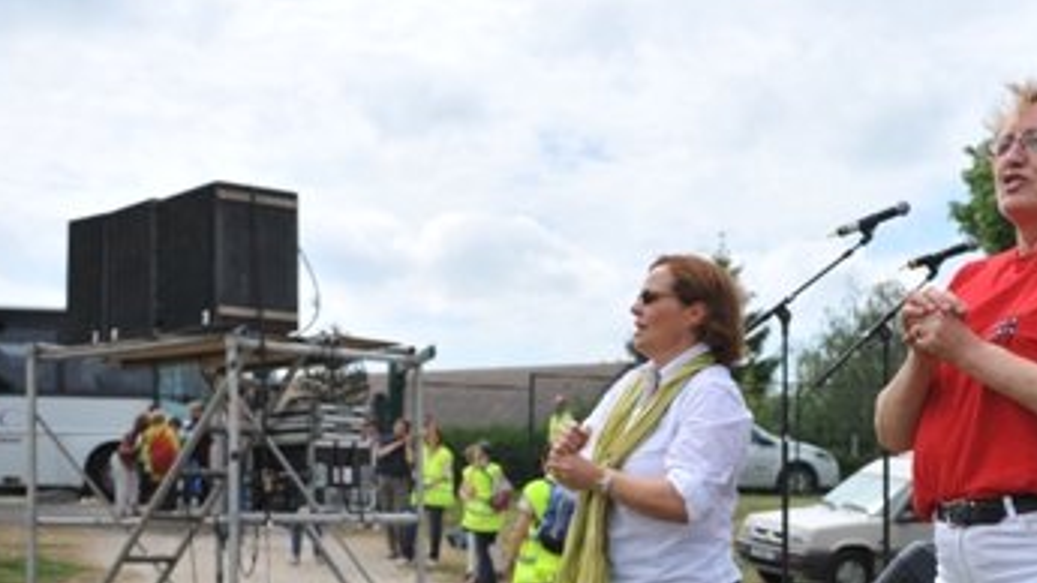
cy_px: 505
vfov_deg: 17.5
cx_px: 779
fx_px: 1870
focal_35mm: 68
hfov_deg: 30.5
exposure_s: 1/1250
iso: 200
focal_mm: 35
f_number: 5.6
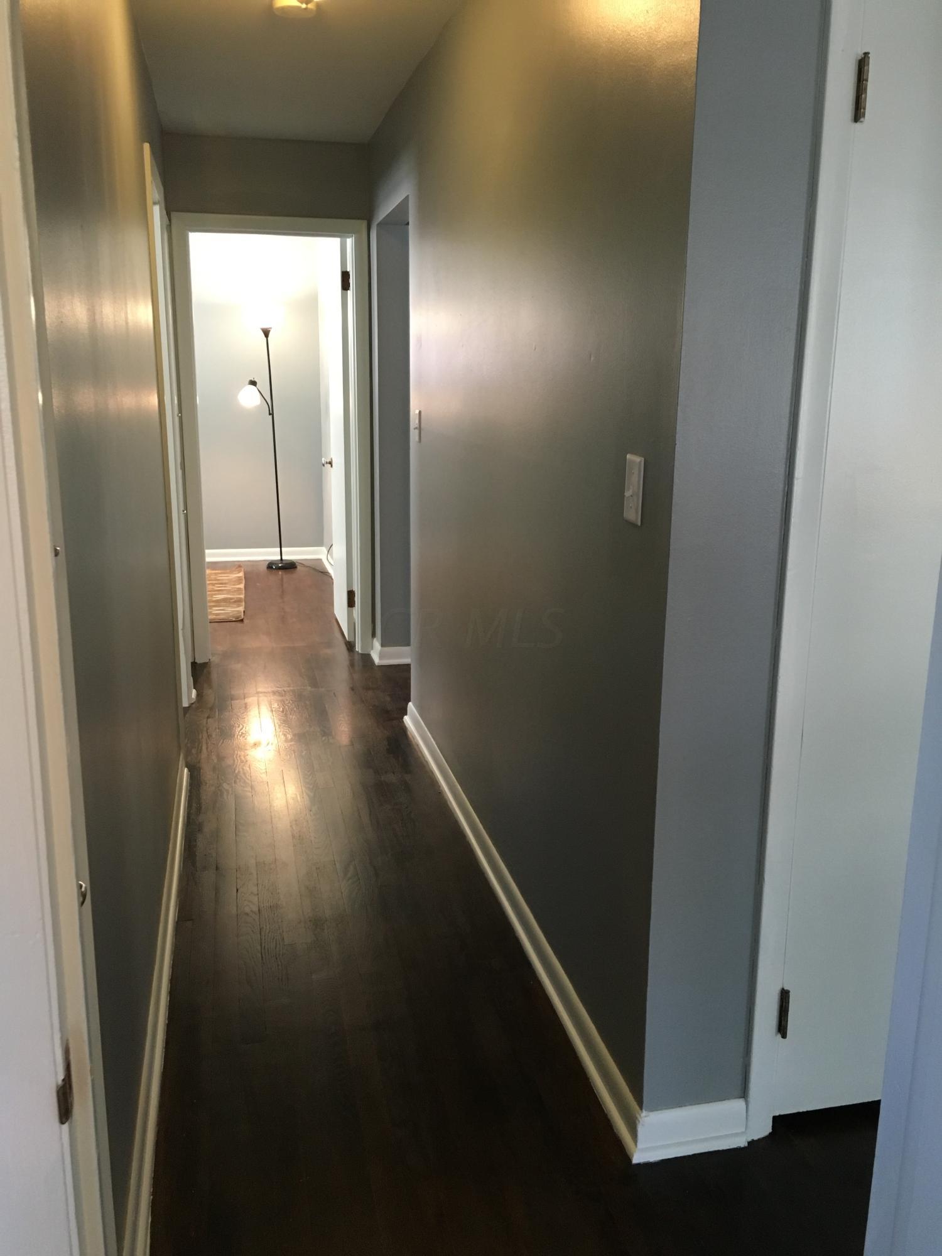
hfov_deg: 48.2
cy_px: 628
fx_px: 1052
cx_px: 471
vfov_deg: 61.7
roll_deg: -0.5
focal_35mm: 29
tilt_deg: -12.2
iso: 125
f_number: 2.2
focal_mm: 4.15
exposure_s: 1/30
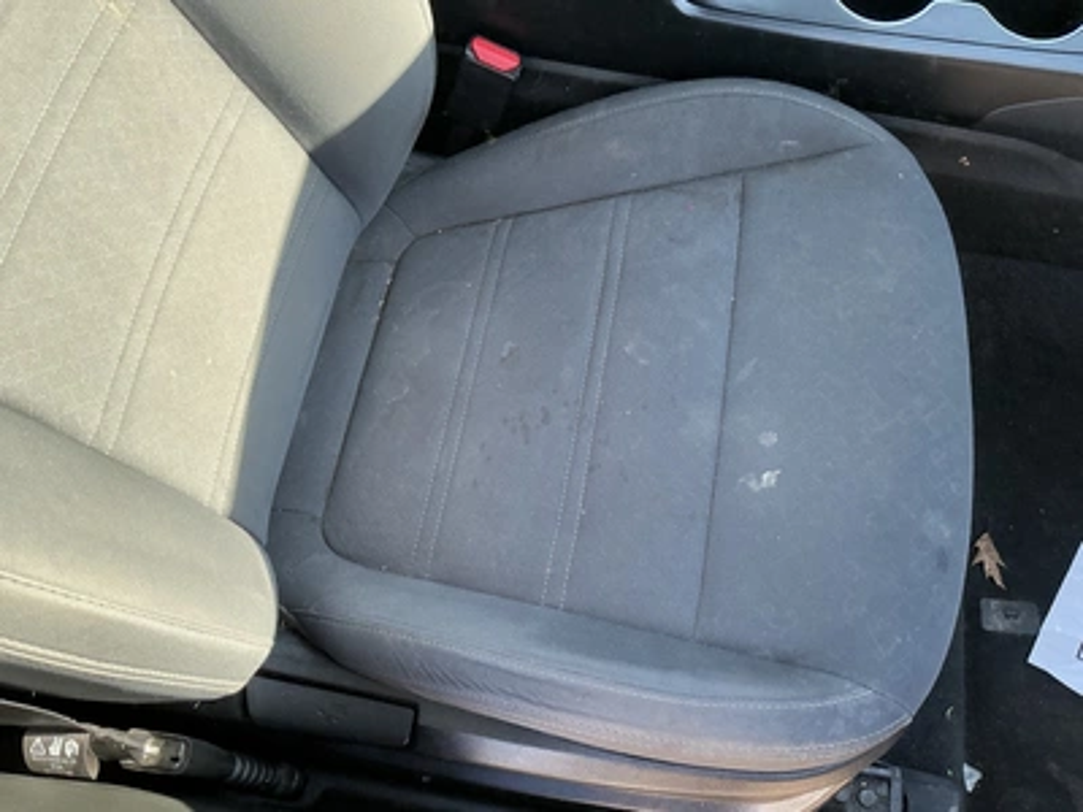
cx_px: 542
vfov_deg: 49.7
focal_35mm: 28
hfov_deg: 63.4
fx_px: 876
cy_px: 406
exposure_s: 1/122
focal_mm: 3
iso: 50
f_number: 1.8
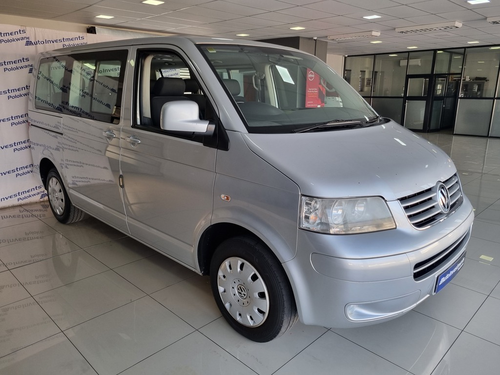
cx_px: 250
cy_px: 188
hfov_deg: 67.3
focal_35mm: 26
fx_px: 376
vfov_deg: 53.1
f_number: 1.8
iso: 64
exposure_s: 1/100
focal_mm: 5.4
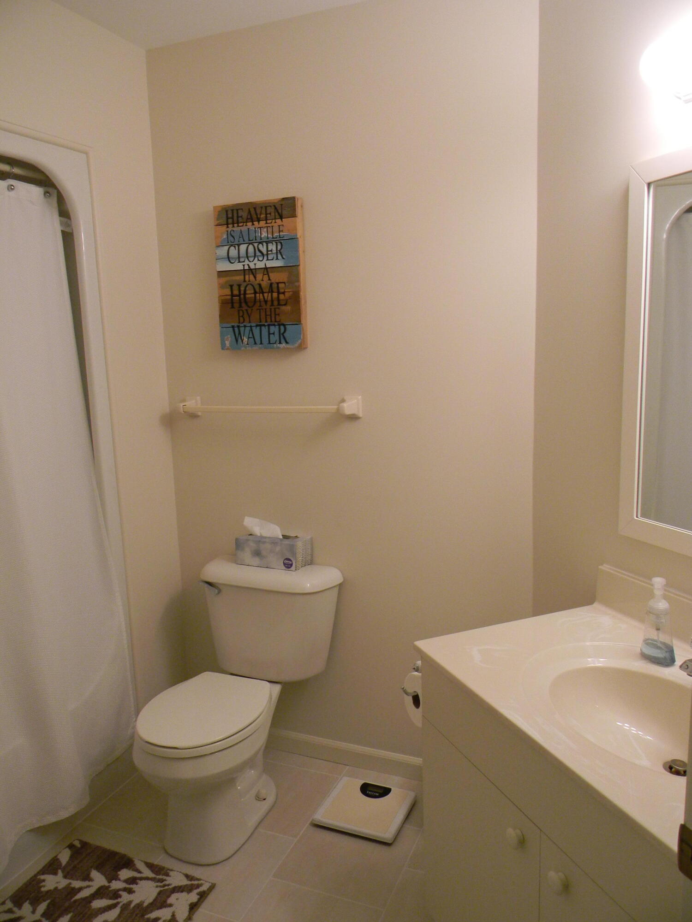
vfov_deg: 63.4
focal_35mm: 28
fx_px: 746
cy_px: 461
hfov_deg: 49.7
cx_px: 346
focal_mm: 5
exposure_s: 1/30
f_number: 3.5
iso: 284
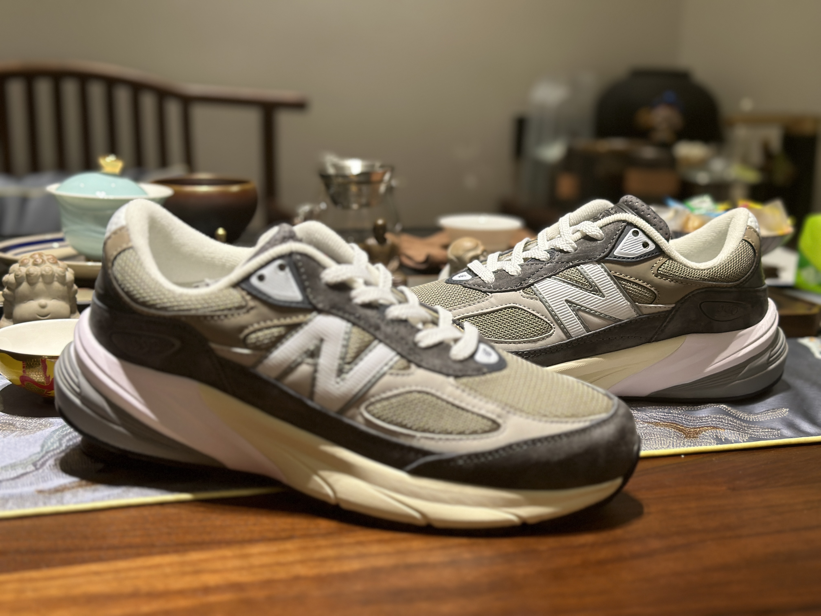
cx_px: 410
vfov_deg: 30.3
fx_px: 1138
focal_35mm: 48
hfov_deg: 39.7
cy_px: 308
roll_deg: -1.7
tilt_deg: -12.6
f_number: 1.78
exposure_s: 1/93
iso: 125
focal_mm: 6.86
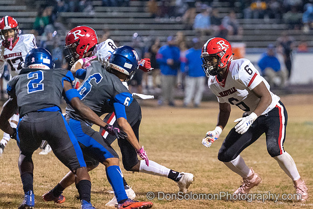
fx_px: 2635
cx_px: 225
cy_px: 53
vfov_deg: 4.5
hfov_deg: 6.8
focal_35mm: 303
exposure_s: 1/800
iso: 10000
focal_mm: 198
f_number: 2.8
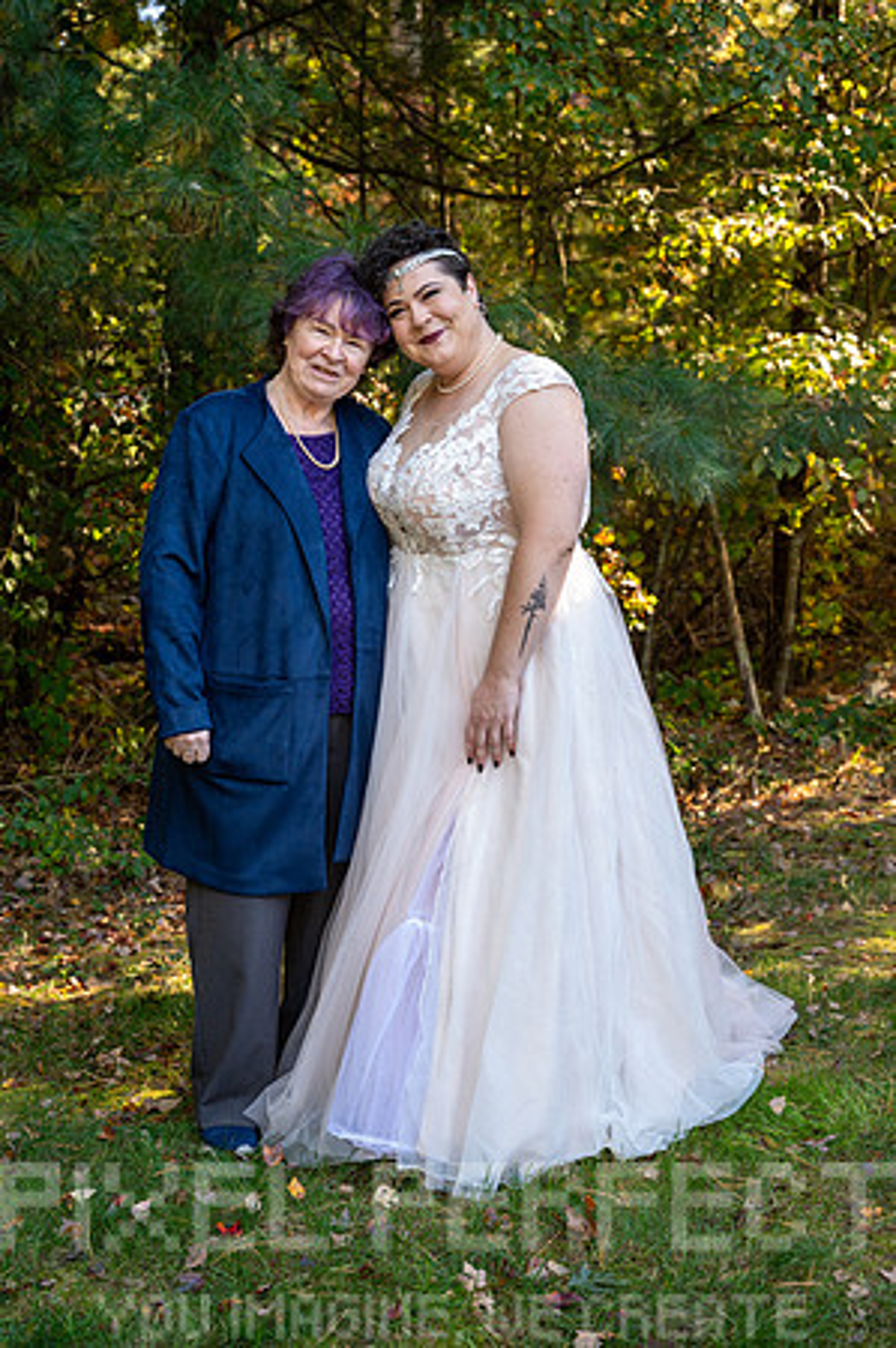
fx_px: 2058
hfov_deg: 24.6
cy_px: 674
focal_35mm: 55
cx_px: 448
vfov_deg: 36.3
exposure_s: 1/200
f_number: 4.5
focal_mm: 55
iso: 900
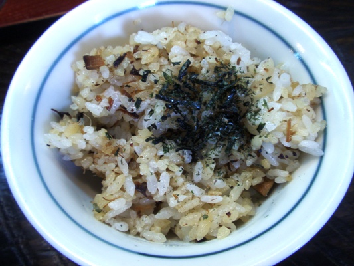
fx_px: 378
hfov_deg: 50.1
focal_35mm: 37
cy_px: 133
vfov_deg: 38.7
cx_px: 177
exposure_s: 1/10
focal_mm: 6.6
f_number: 3.5
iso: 100
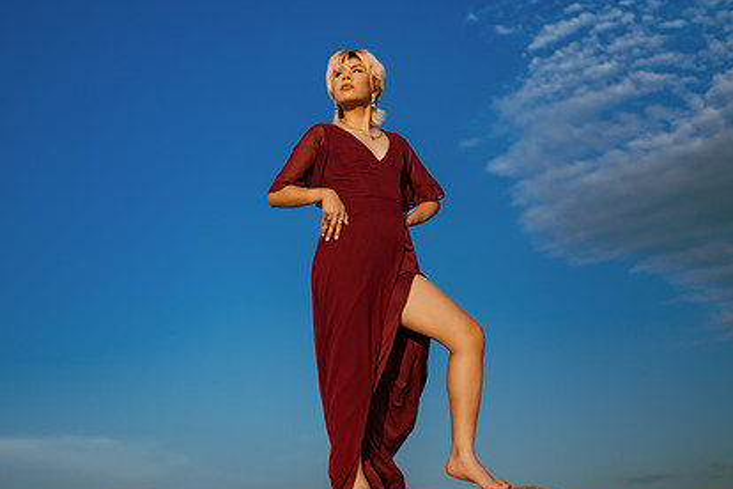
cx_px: 244
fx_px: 998
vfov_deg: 27.5
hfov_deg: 39.9
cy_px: 284
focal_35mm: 49
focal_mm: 35
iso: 100
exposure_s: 1/8000
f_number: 1.4
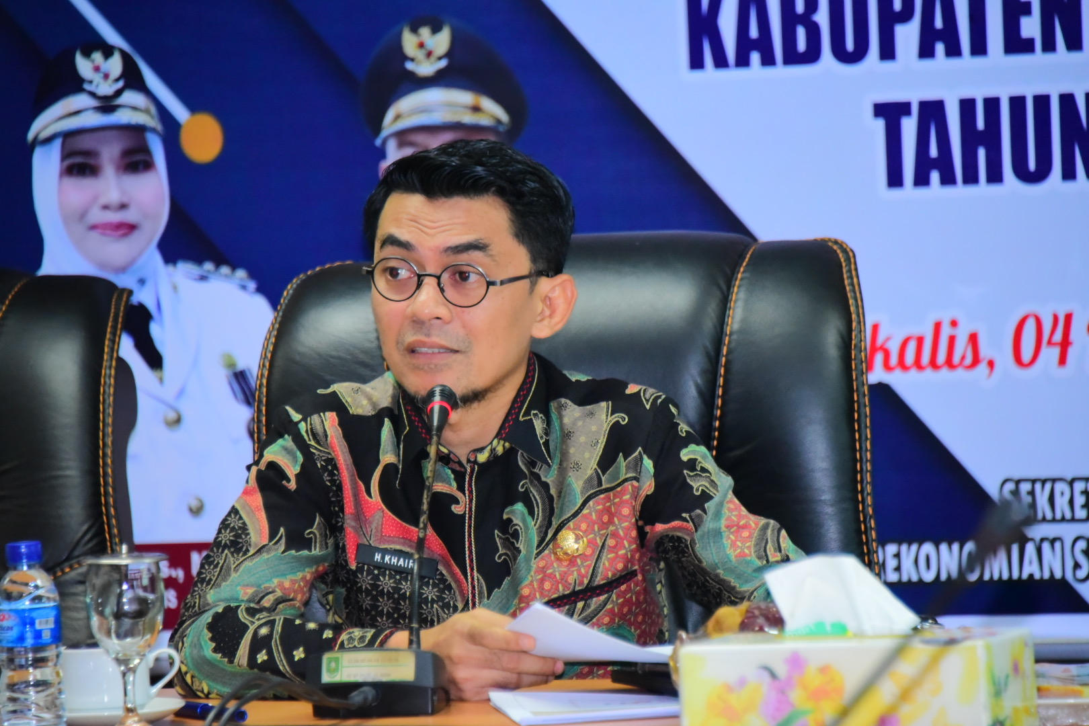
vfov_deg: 4.6
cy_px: 363
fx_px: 9074
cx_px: 544
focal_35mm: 300
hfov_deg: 6.9
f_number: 5.6
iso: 6400
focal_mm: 300
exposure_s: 1/200
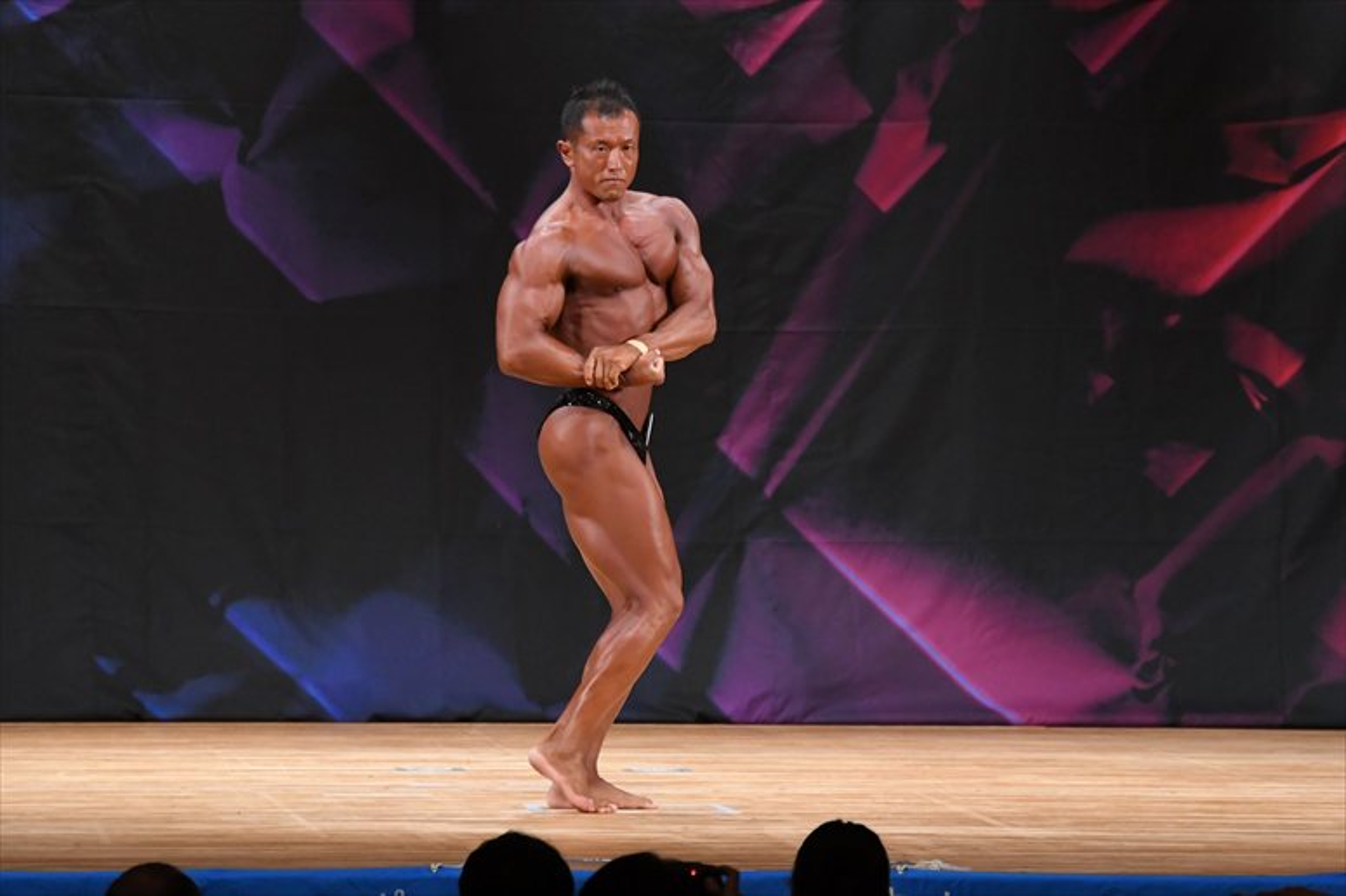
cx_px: 673
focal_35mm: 255
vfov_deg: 5.4
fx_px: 9530
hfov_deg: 8.1
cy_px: 448
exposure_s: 1/400
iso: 3200
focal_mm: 170
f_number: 5.6
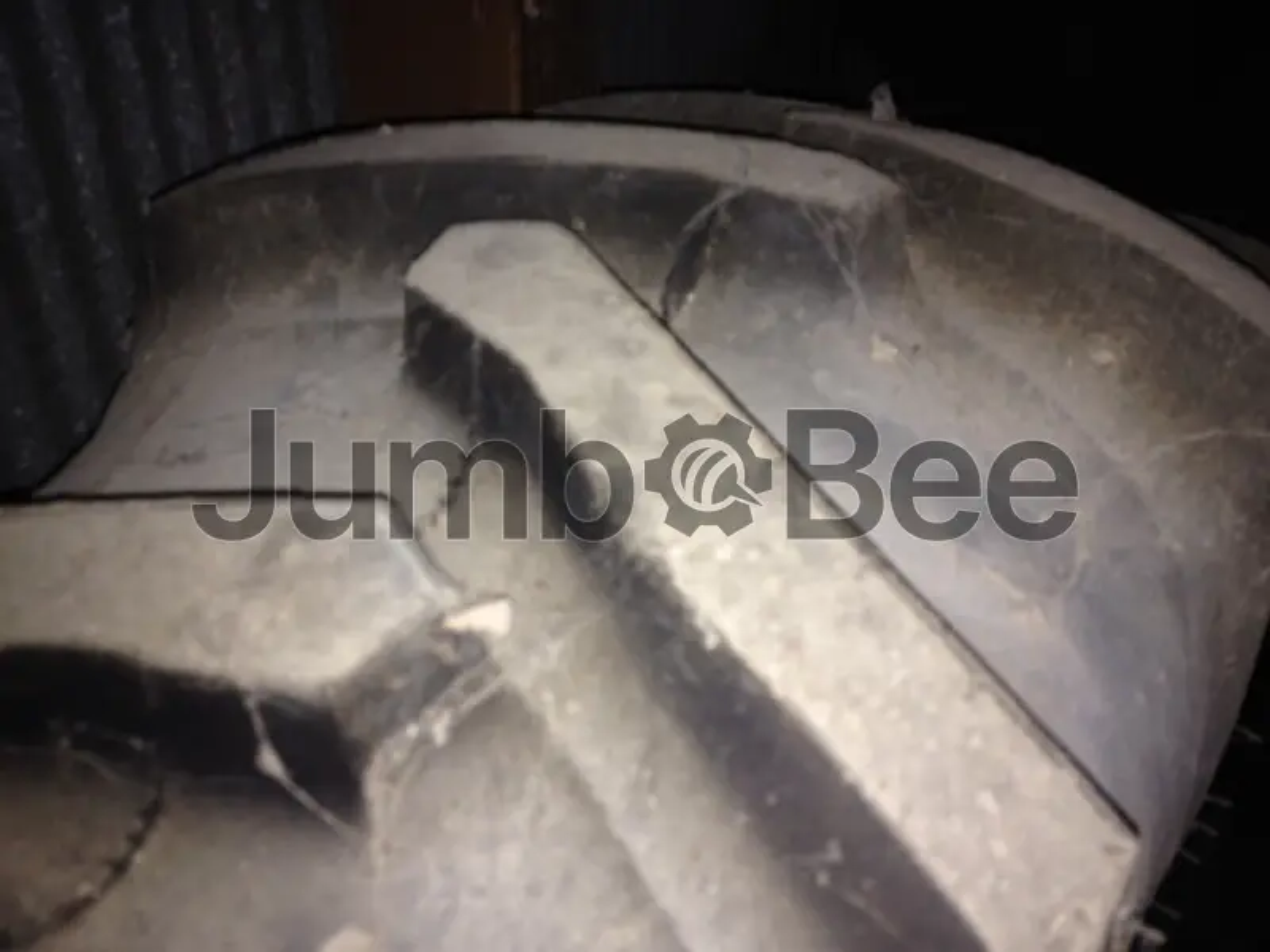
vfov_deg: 40.7
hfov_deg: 52.6
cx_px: 635
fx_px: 1284
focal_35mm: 35
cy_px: 476
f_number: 2.4
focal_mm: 4.28
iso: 50
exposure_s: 1/21
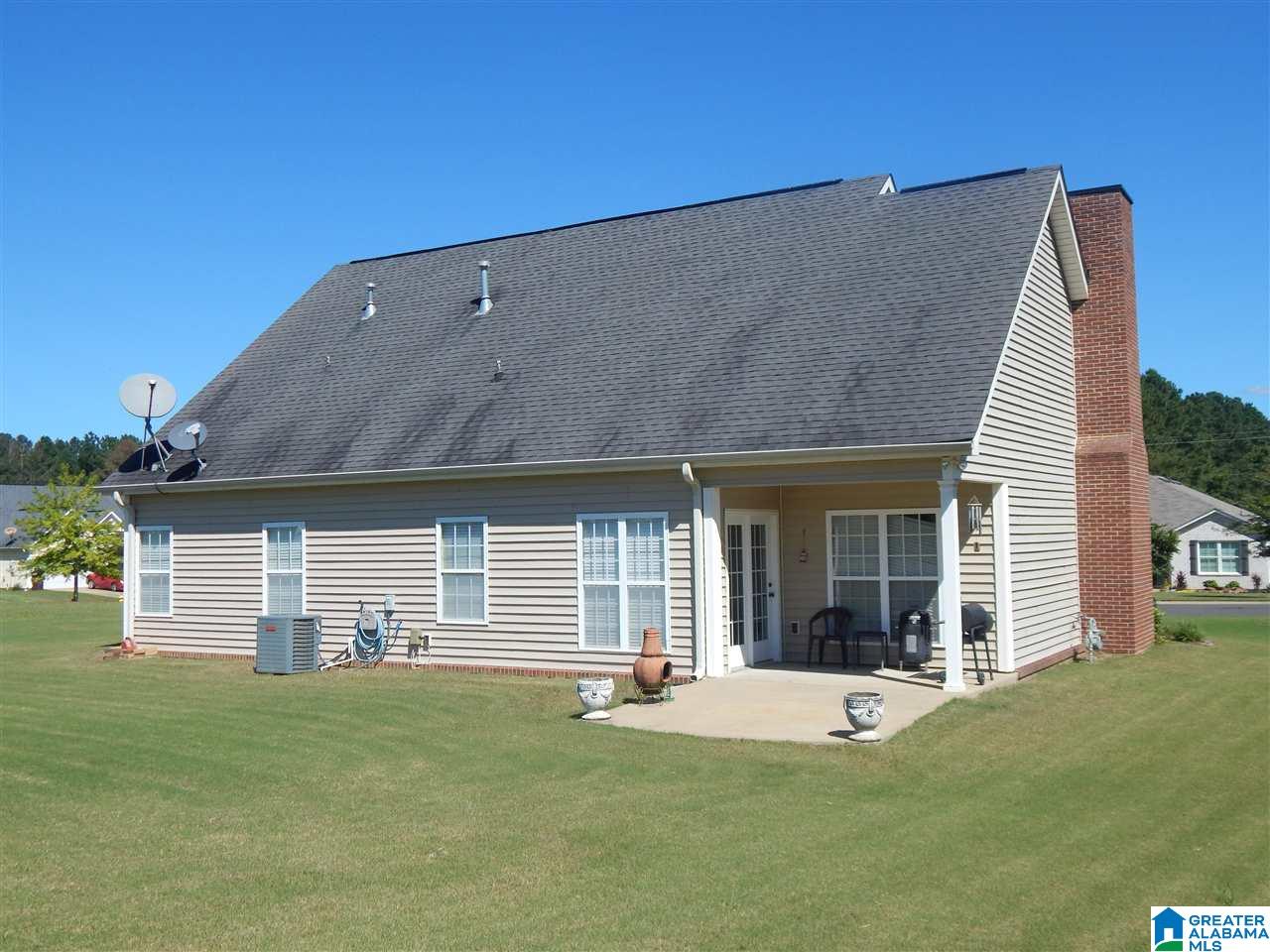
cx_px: 635
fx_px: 1247
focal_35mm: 34
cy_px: 476
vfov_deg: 41.8
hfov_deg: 54.0
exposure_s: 1/400
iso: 125
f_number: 6.7
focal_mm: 6.1
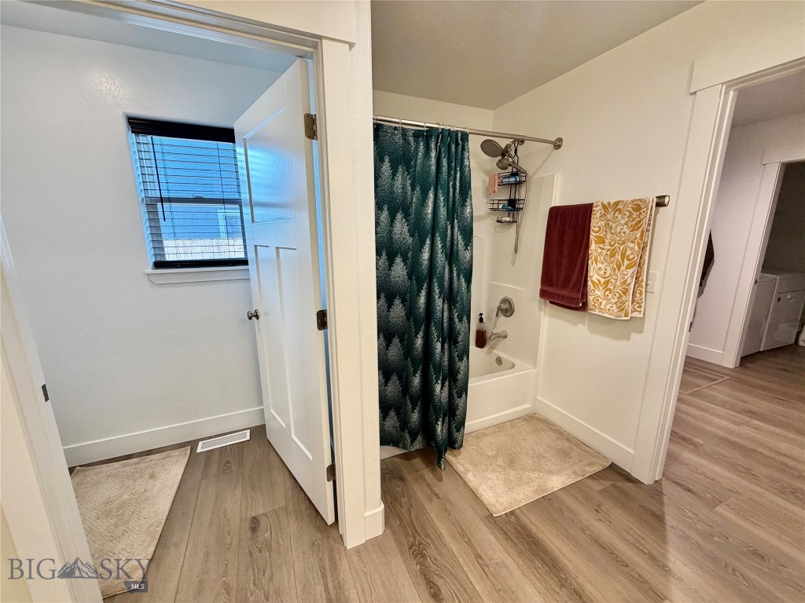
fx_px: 326
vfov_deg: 85.7
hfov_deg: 102.1
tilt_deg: -12.3
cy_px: 302
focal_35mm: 14
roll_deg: +0.6
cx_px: 402
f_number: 2.2
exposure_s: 1/60
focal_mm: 2.22
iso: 160
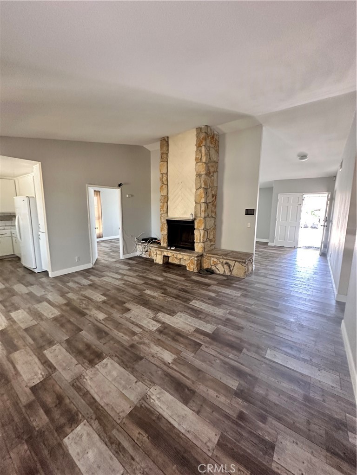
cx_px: 178
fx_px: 193
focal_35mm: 14
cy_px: 238
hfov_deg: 85.7
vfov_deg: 102.1
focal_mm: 2.22
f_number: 2.2
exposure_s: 1/67
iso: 320
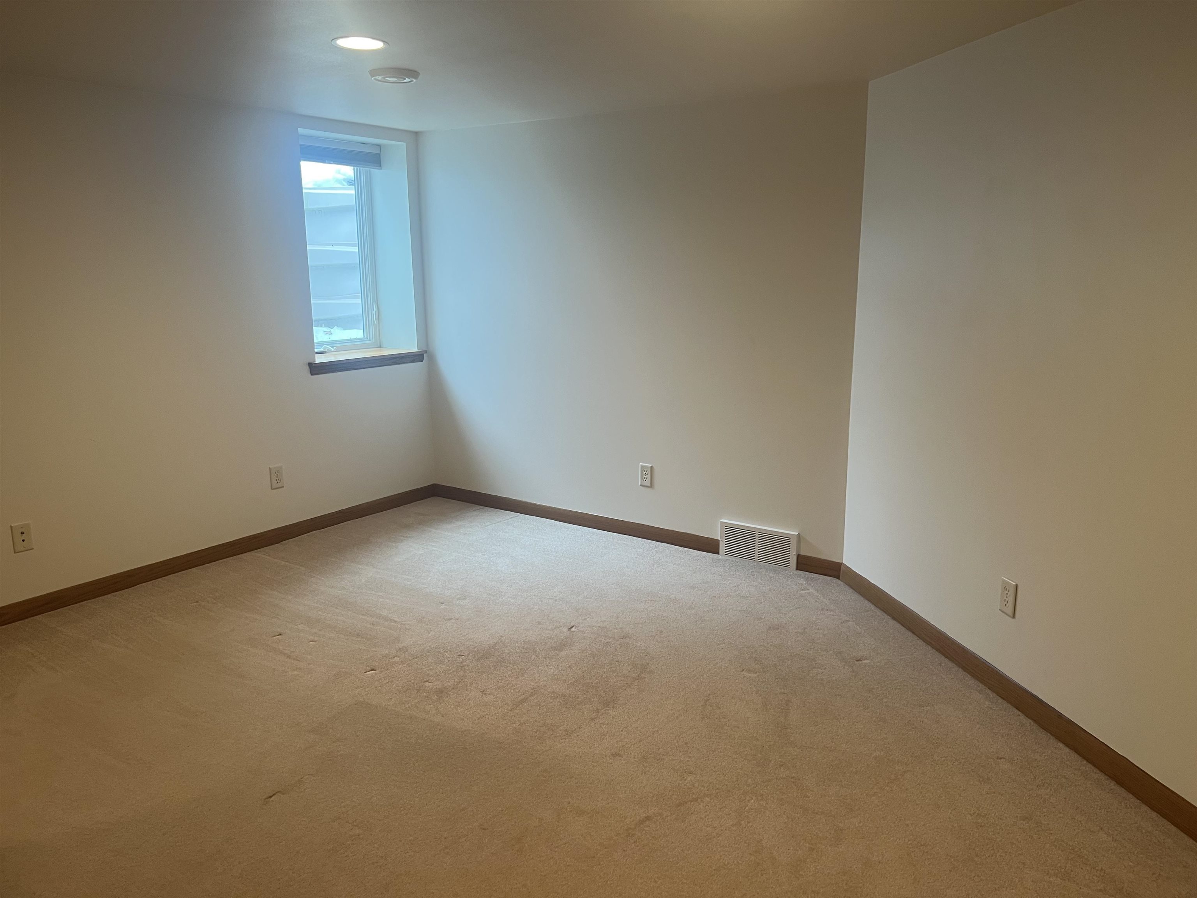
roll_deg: +0.8
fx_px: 899
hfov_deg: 67.3
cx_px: 598
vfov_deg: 53.1
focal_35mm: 26
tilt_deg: -12.8
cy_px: 449
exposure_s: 1/60
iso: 80
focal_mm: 5.7
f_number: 1.5
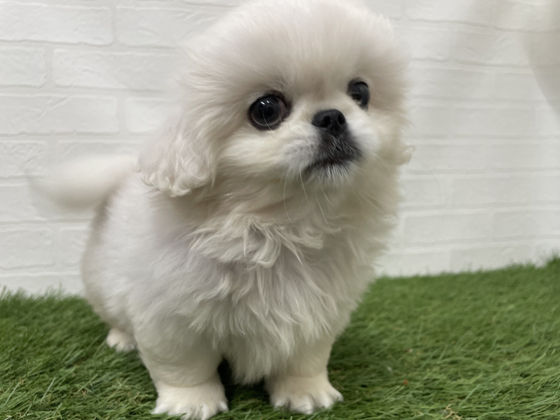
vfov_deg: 53.1
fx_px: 421
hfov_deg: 67.3
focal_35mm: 26
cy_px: 210
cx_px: 280
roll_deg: +1.0
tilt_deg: -2.1
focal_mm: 4.2
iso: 100
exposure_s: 1/100
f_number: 1.6
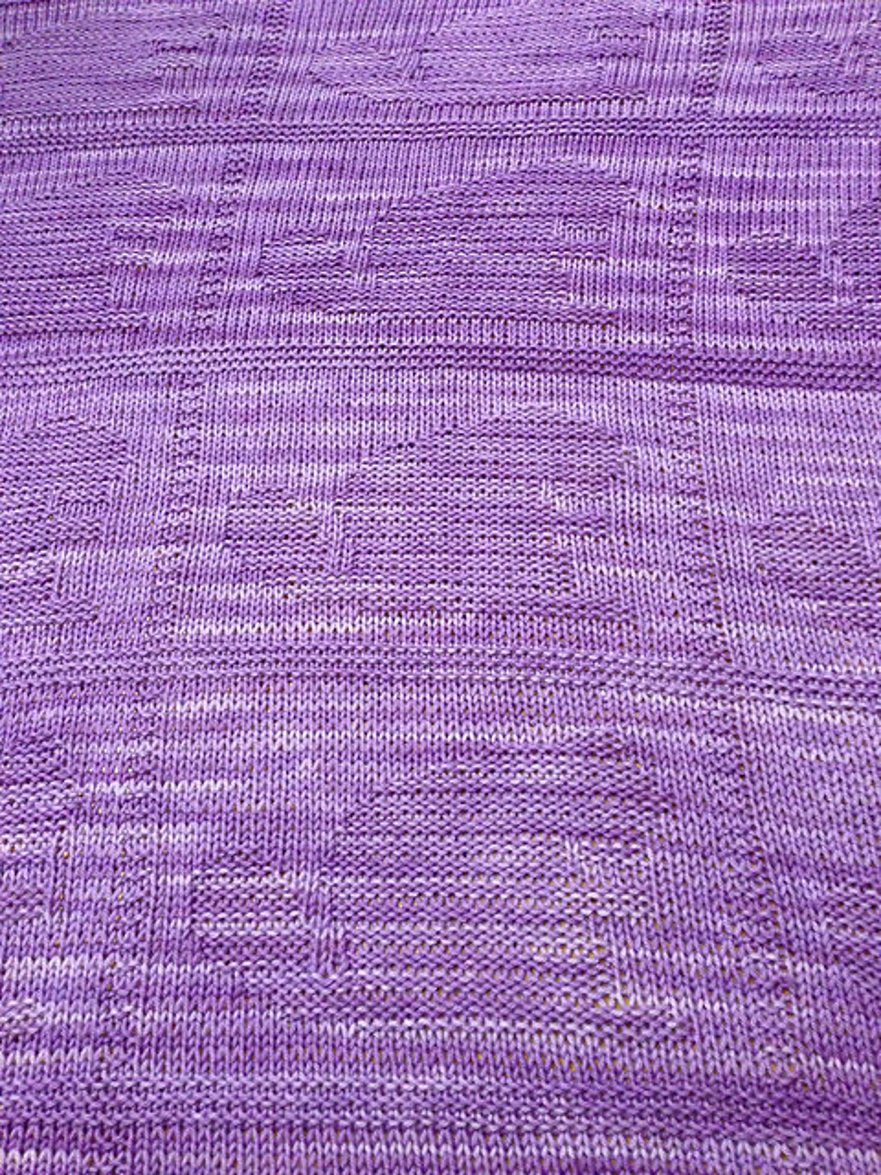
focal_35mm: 33
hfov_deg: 42.9
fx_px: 1120
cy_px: 588
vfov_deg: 55.4
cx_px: 440
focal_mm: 4.13
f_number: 2.4
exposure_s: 1/20
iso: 400
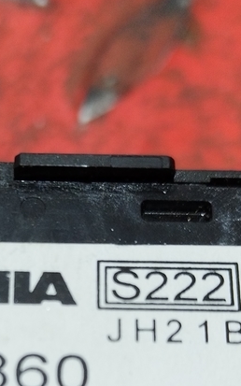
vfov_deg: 25.0
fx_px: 841
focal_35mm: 80
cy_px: 358
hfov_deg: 16.1
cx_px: 20
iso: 619
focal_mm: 6.24
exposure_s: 1/100
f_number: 1.8
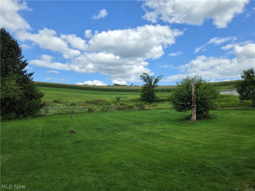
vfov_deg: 58.9
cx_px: 128
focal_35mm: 23
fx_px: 169
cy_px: 96
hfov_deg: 73.9
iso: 64
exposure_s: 1/6806
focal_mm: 6.5
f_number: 1.4
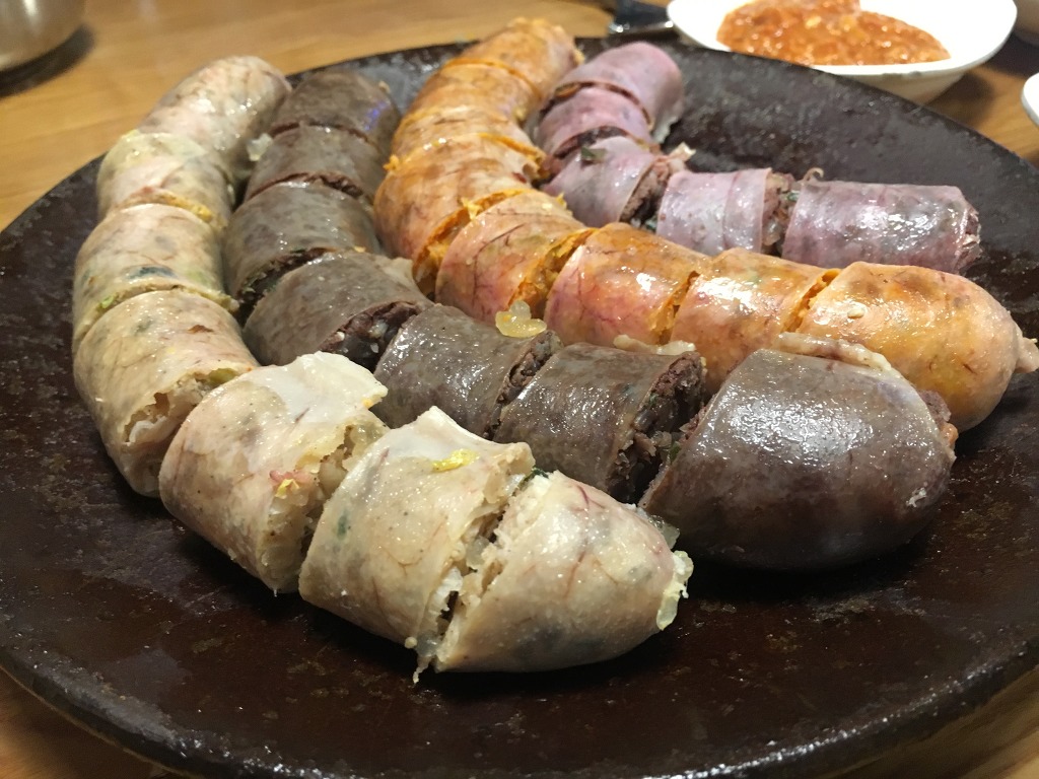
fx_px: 870
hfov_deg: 61.7
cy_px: 390
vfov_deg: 48.2
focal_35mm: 29
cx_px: 520
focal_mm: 4.15
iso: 200
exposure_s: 1/15
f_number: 2.2
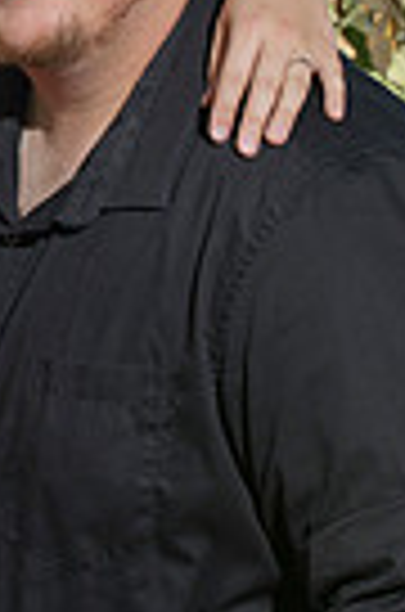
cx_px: -191
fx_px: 5054
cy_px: 117
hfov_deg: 4.6
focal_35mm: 298
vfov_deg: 6.9
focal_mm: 90
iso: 200
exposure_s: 1/125
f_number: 5.6
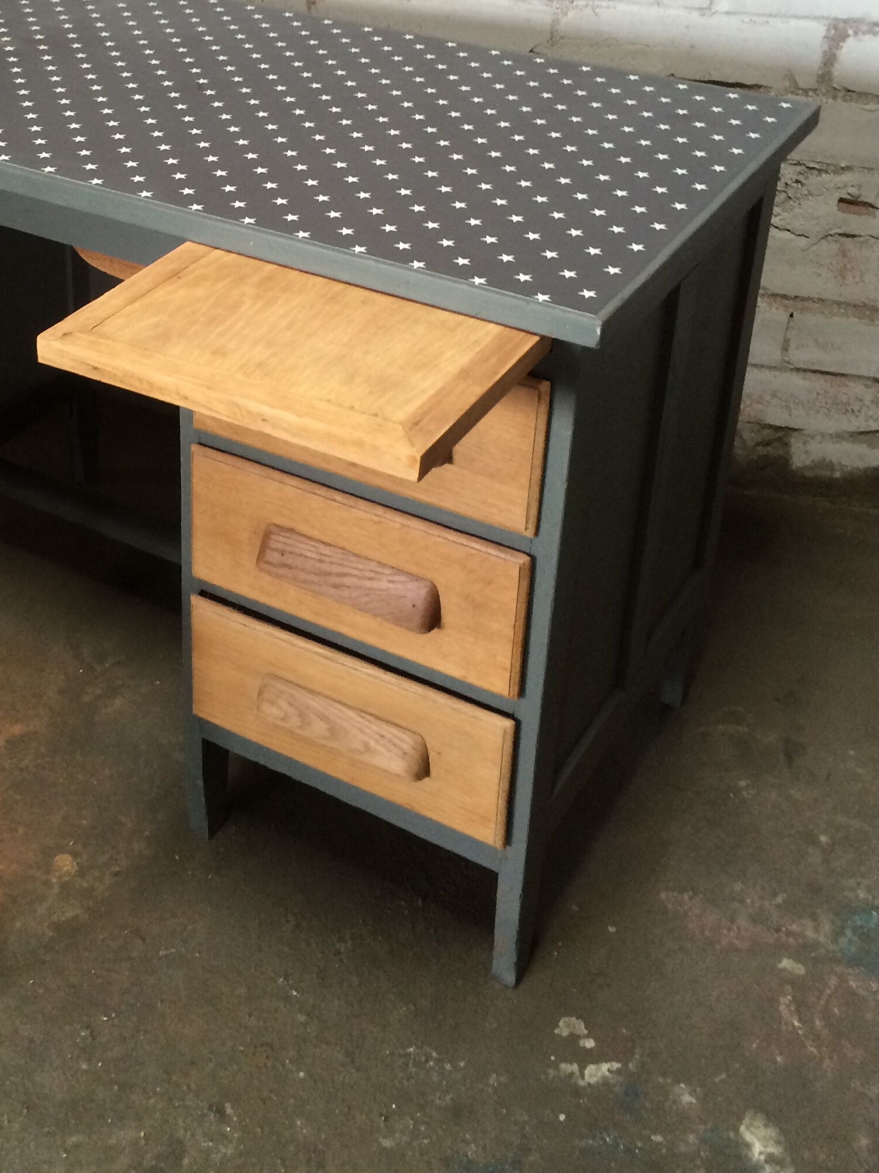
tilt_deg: -27.7
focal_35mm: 47
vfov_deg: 39.4
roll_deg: -0.1
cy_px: 301
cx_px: 239
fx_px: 1592
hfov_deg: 30.4
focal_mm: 4.15
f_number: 2.2
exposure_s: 1/30
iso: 100
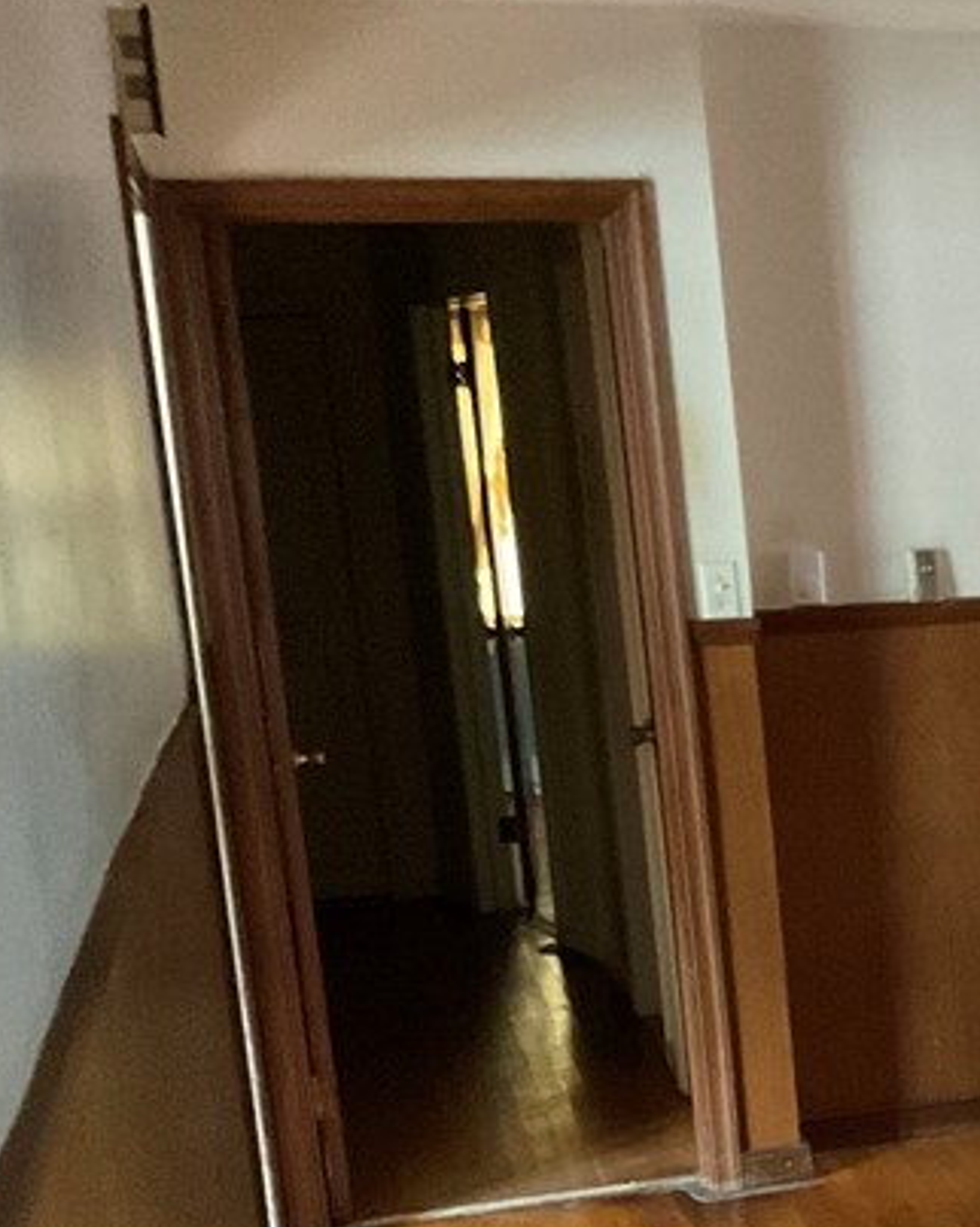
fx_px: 2612
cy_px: 956
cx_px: 1421
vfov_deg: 26.0
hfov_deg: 19.0
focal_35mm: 72
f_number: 1.8
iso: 500
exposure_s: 1/30
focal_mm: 3
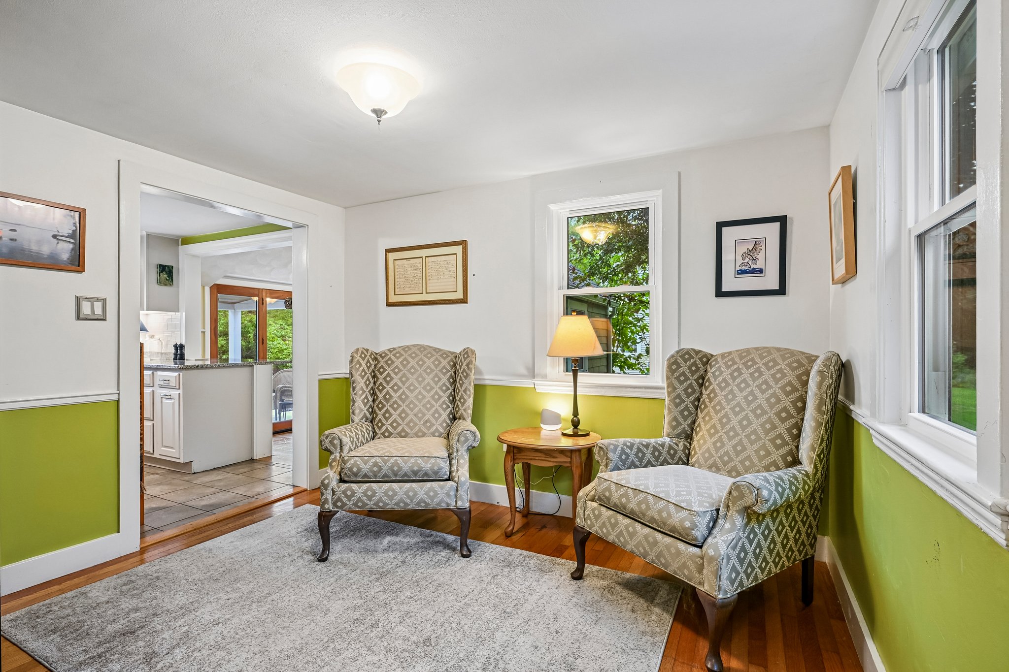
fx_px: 476
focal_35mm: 17
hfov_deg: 93.3
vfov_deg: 70.4
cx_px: 504
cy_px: 336
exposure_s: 1/8
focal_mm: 17
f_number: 8
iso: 400
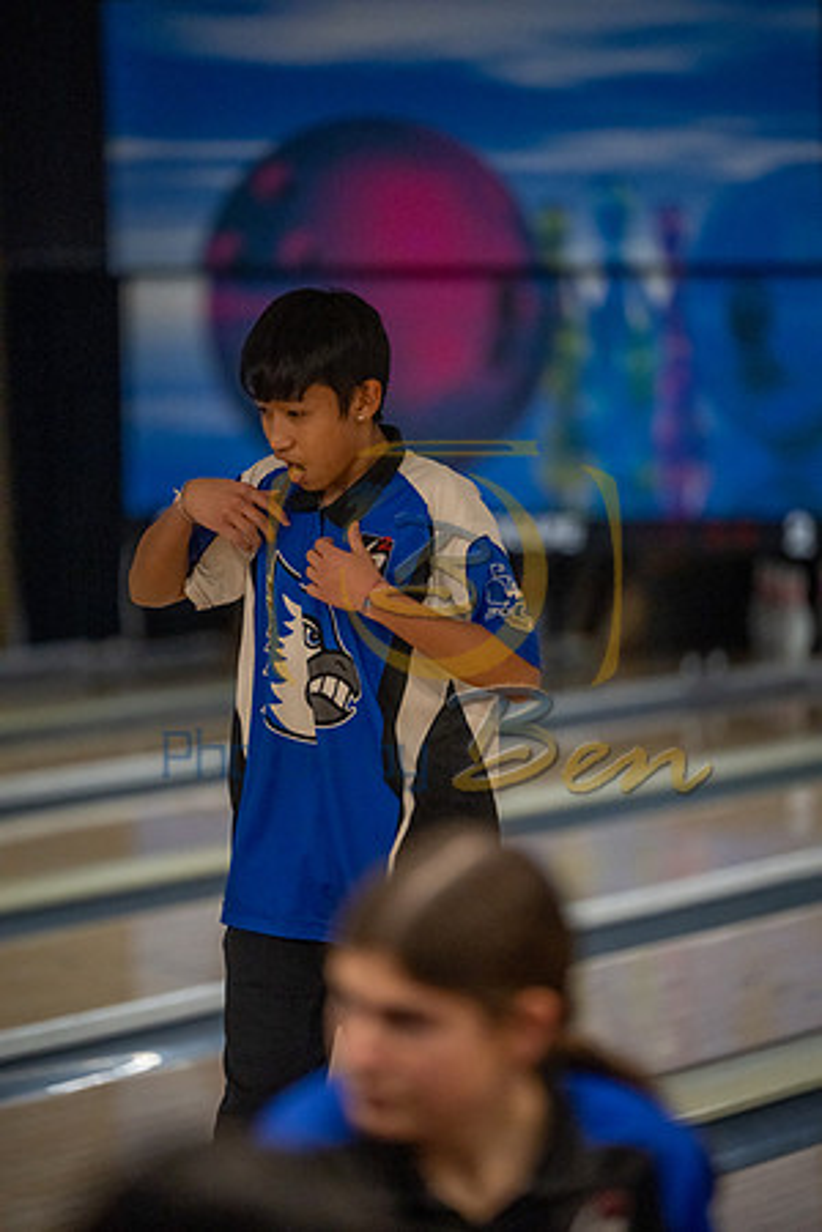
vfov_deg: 10.3
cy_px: 616
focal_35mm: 200
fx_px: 6849
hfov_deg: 6.9
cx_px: 411
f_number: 2.8
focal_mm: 200
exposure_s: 1/1000
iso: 4000
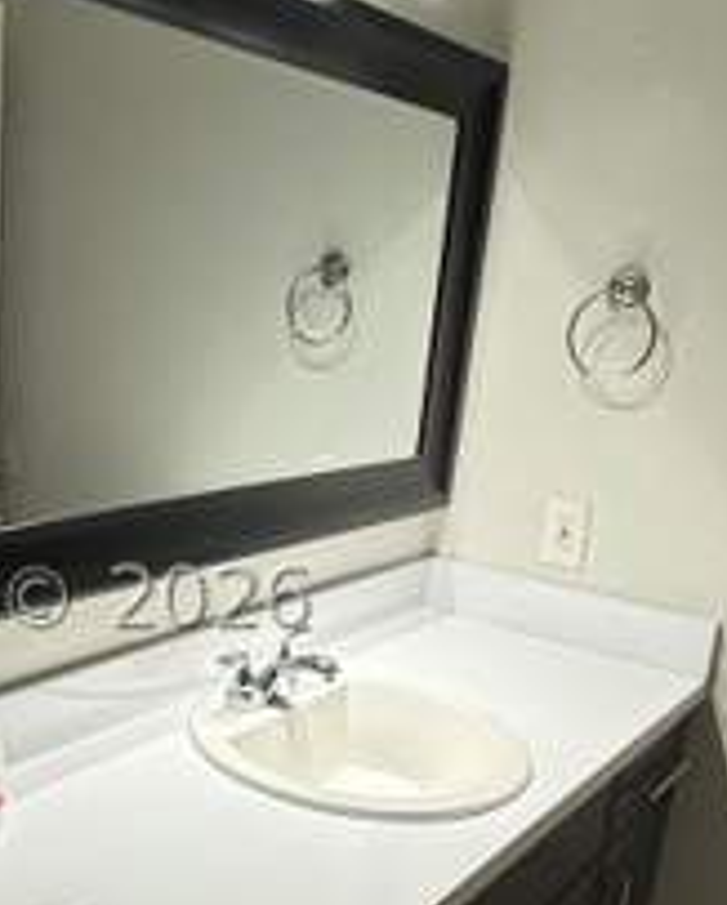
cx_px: 205
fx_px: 1154
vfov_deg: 42.3
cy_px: 597
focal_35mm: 43
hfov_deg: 34.4
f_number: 2.2
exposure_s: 1/120
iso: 125
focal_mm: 2.22
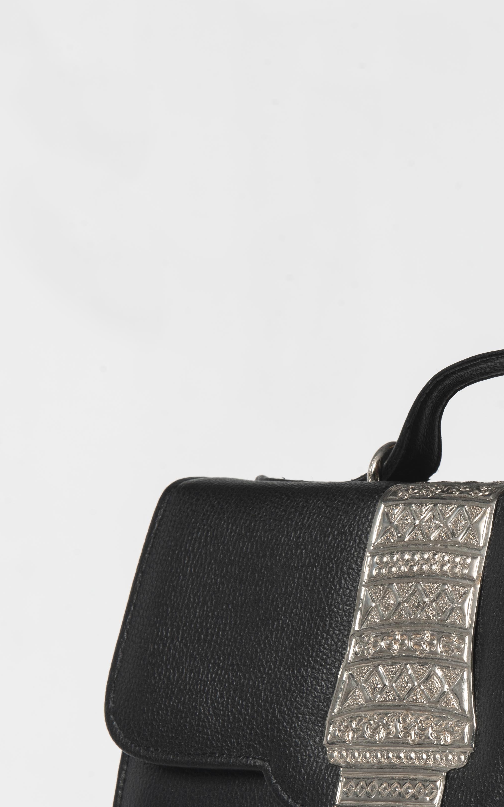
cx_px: 443
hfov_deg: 4.0
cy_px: 552
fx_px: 7143
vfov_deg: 6.5
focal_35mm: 325
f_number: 14
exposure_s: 1/160
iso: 100
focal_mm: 170
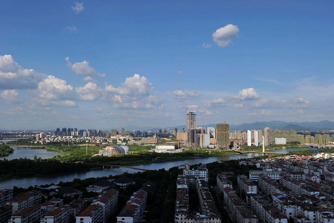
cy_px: 112
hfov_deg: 58.7
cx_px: 167
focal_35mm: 32
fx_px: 297
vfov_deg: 41.1
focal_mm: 32
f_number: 10
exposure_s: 1/500
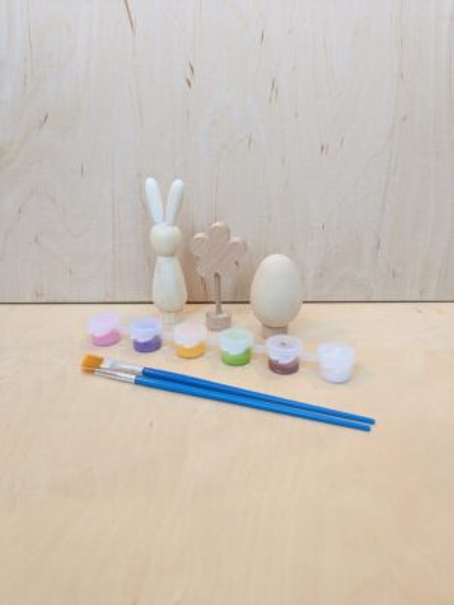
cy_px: 302
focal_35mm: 27
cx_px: 227
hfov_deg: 51.4
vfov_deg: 65.3
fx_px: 472
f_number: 1.73
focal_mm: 4.38
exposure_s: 1/25
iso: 62
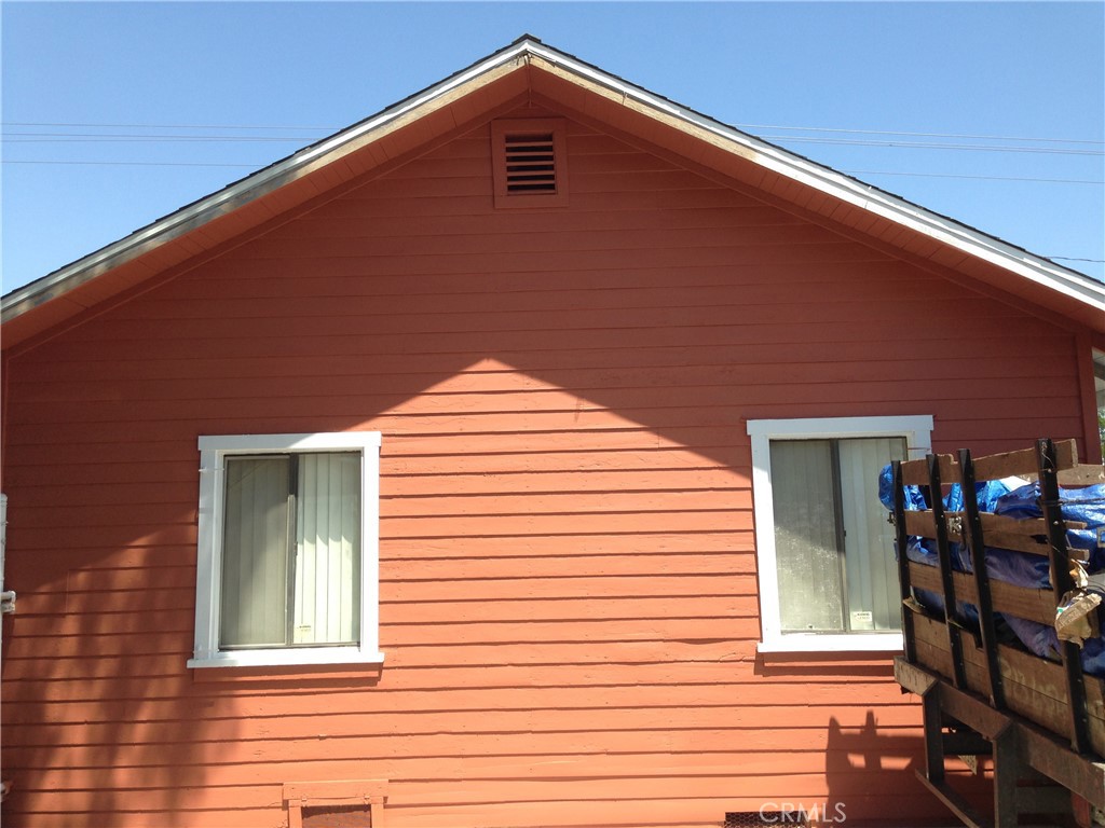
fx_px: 1053
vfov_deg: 42.9
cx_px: 552
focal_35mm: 33
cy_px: 414
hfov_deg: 55.4
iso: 50
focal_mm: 4.12
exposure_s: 1/733
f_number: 2.4
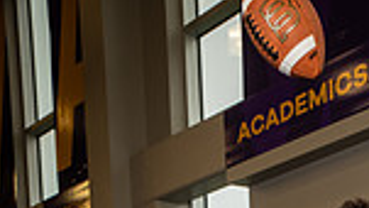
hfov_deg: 19.1
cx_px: 359
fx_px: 1067
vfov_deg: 9.5
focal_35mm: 109
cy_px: 548
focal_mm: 35
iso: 500
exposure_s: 1/250
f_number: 5.6
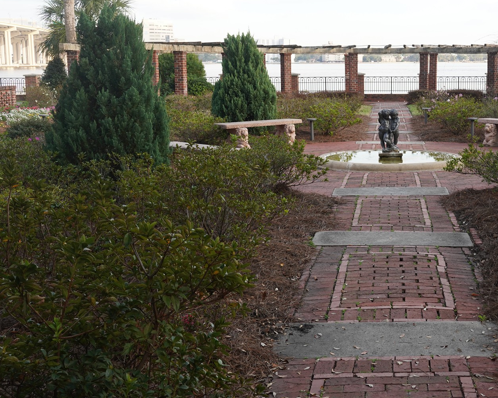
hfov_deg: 32.3
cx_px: 384
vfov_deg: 26.7
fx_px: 840
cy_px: 186
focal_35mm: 57
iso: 320
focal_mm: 38
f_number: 10
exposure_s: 1/100
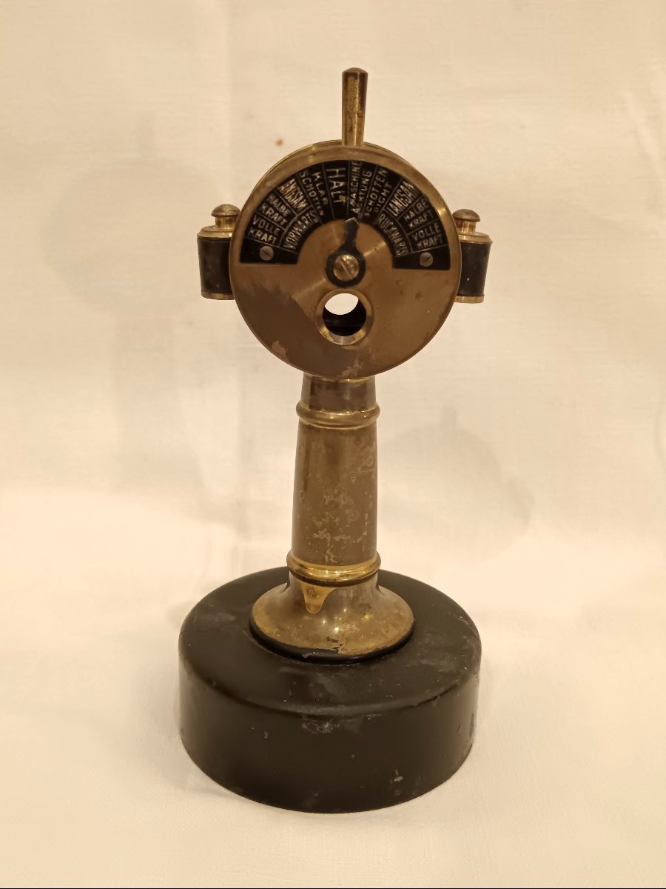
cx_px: 333
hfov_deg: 36.8
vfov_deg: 47.9
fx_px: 1000
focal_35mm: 39
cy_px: 444
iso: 1682
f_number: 1.9
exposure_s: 1/25
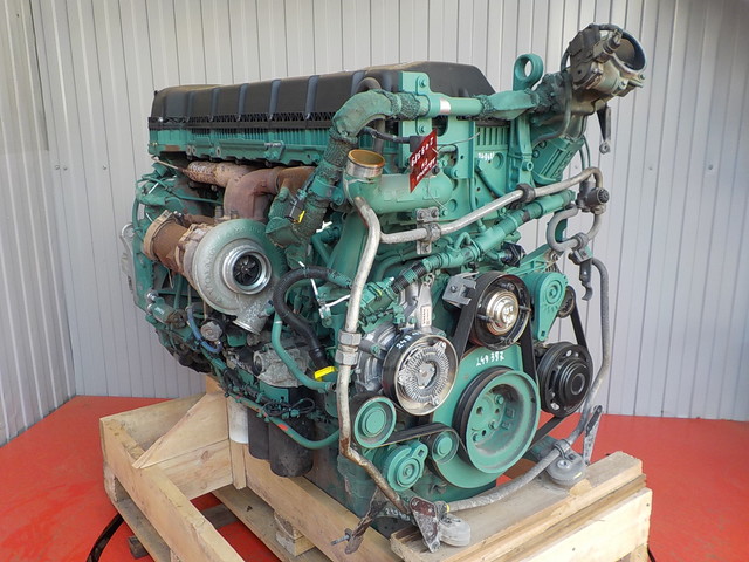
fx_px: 649
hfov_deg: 60.0
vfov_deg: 46.8
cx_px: 374
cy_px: 281
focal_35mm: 30
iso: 125
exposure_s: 1/60
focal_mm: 4.1
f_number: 3.3
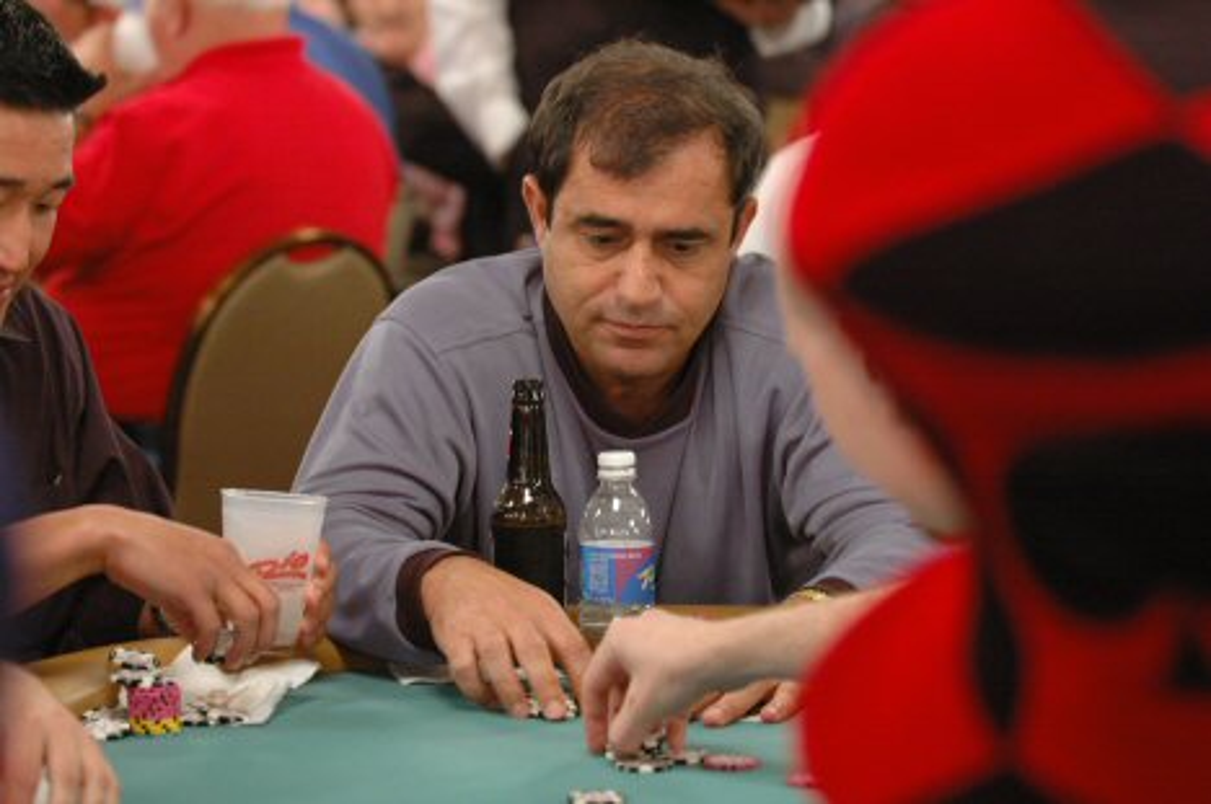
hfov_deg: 17.1
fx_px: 4032
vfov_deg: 11.4
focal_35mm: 120
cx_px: 606
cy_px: 402
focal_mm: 80
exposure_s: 1/60
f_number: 3.2
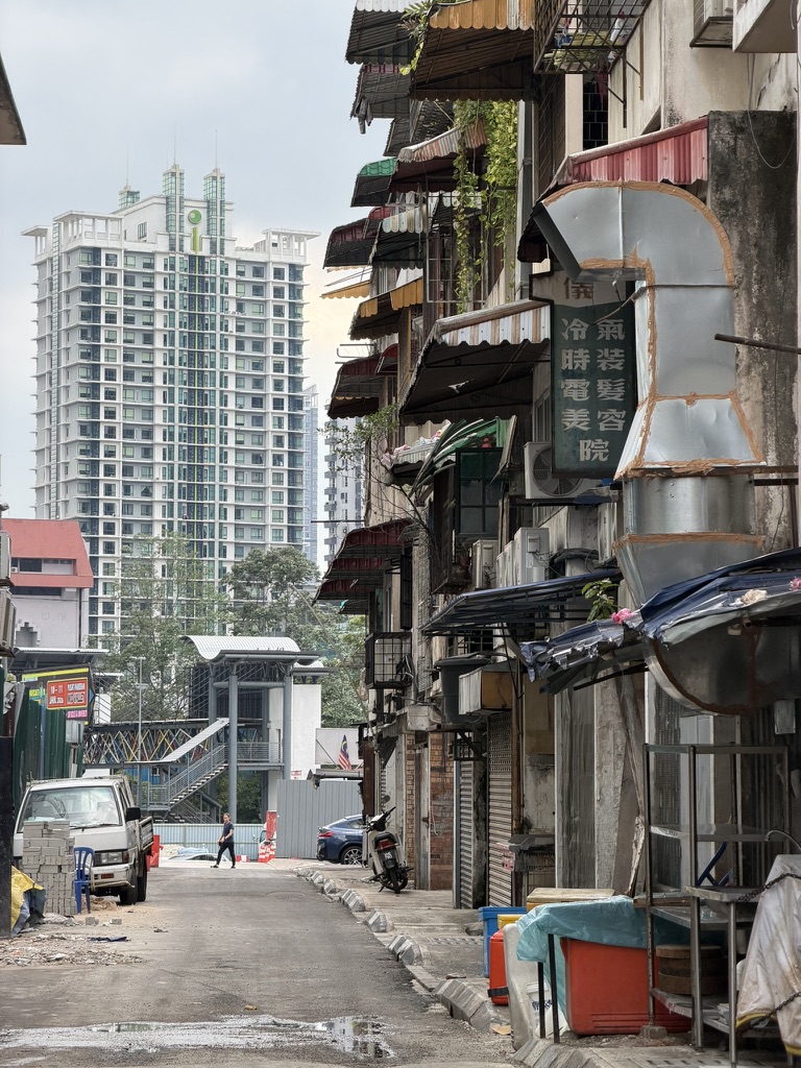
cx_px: 400
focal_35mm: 100
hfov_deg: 14.8
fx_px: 3085
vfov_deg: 19.6
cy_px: 534
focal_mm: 16.89
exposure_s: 1/279
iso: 50
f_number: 2.8
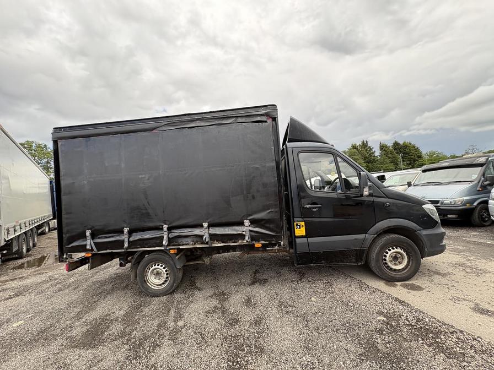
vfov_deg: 85.7
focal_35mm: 14
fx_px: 200
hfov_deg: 102.1
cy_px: 185
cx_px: 247
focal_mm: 2.22
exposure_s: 1/298
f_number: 2.2
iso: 64
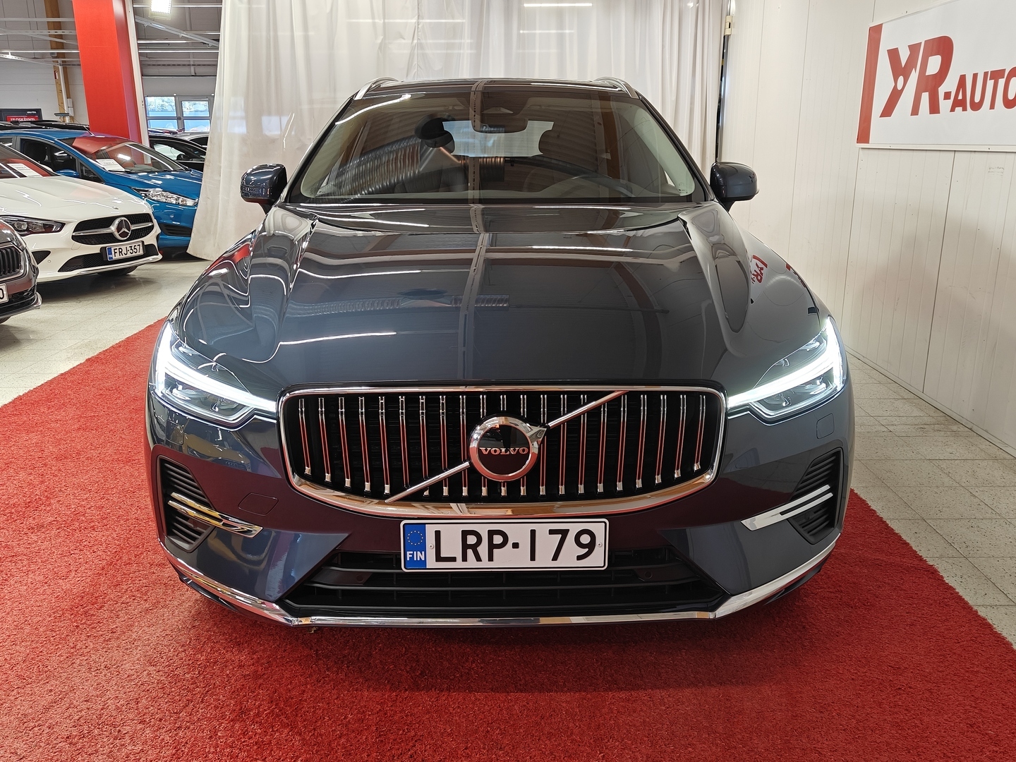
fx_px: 851
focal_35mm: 29
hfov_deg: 61.7
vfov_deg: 48.2
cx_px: 508
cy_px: 381
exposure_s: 1/68
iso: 64
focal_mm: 5.59
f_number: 1.8
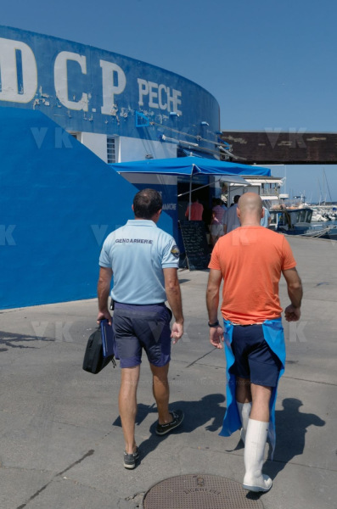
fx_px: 508
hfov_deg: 36.7
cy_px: 254
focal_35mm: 36
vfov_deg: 53.2
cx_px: 168
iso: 400
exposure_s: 1/800
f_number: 11
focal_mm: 24
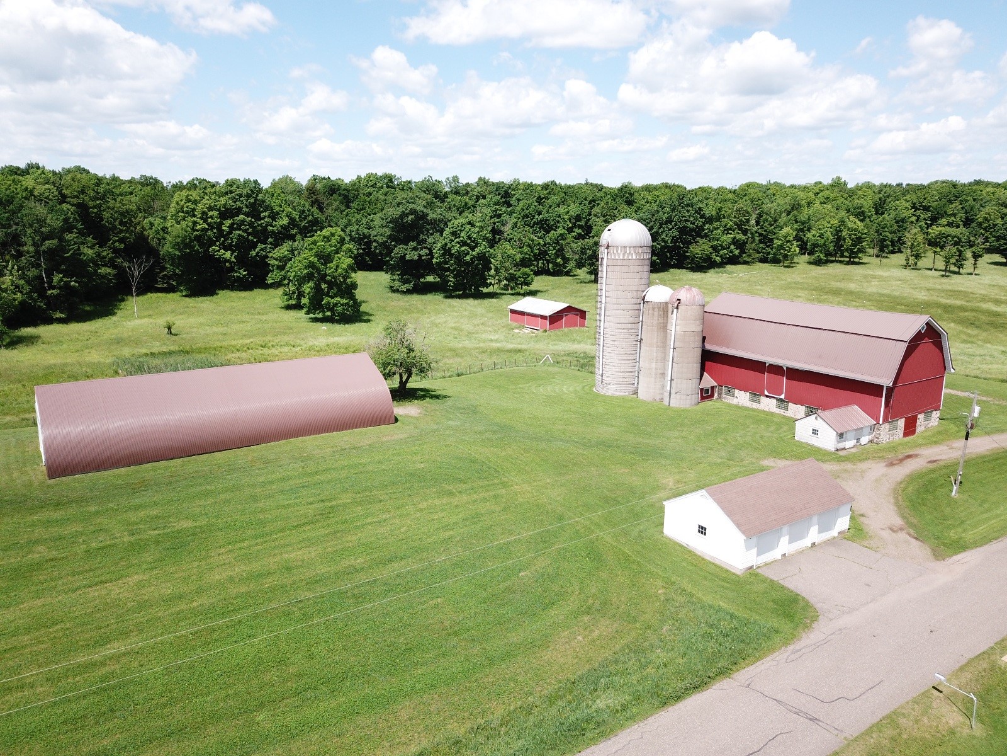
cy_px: 378
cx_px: 504
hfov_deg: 67.3
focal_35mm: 26
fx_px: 756
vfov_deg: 53.1
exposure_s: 1/930
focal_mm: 4.73
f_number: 2.2
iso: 100
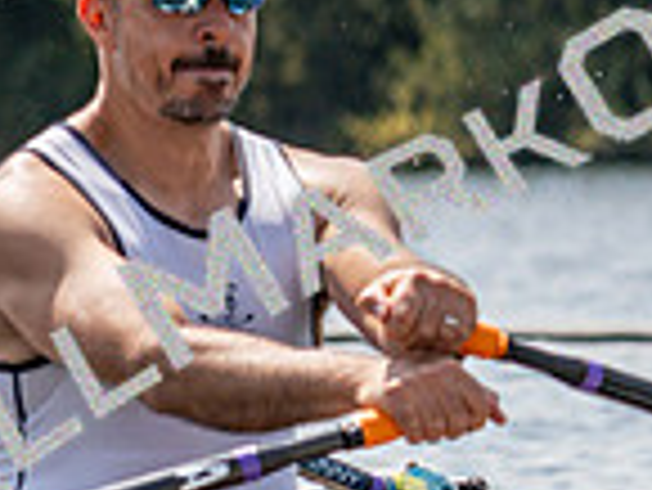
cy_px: 173
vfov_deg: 1.9
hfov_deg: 2.5
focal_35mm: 802
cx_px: -553
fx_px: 15118
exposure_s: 1/1600
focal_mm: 209
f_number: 5.6
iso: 200
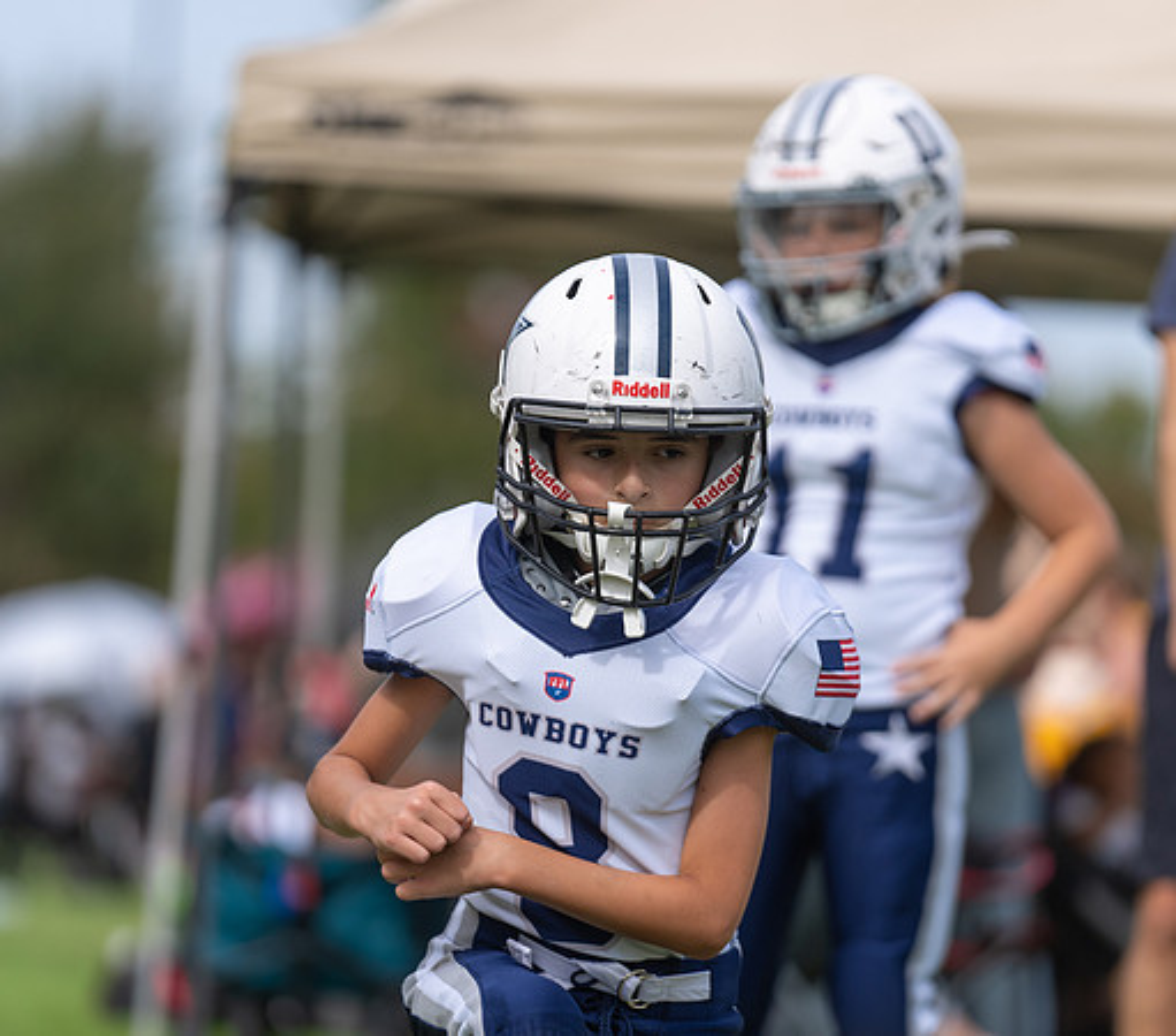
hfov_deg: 5.8
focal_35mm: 321
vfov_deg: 5.1
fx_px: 11615
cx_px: 599
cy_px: 599
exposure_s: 1/1600
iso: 100
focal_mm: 200
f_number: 2.8
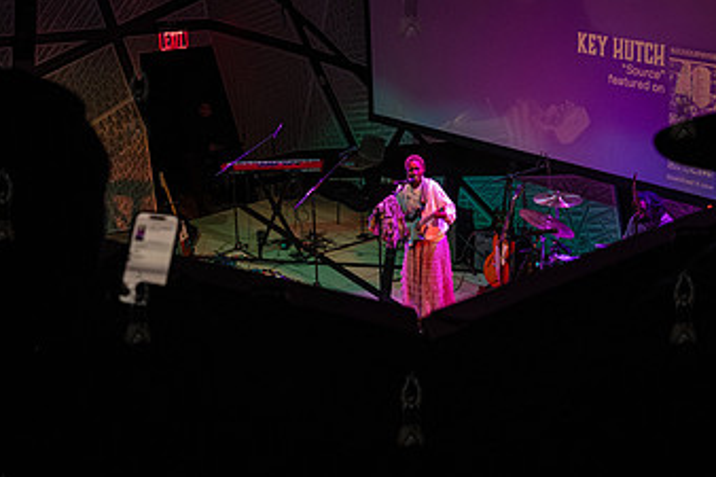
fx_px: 1193
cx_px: 409
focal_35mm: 60
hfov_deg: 33.4
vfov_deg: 22.6
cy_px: 204
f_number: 5
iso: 10000
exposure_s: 1/400
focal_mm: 35
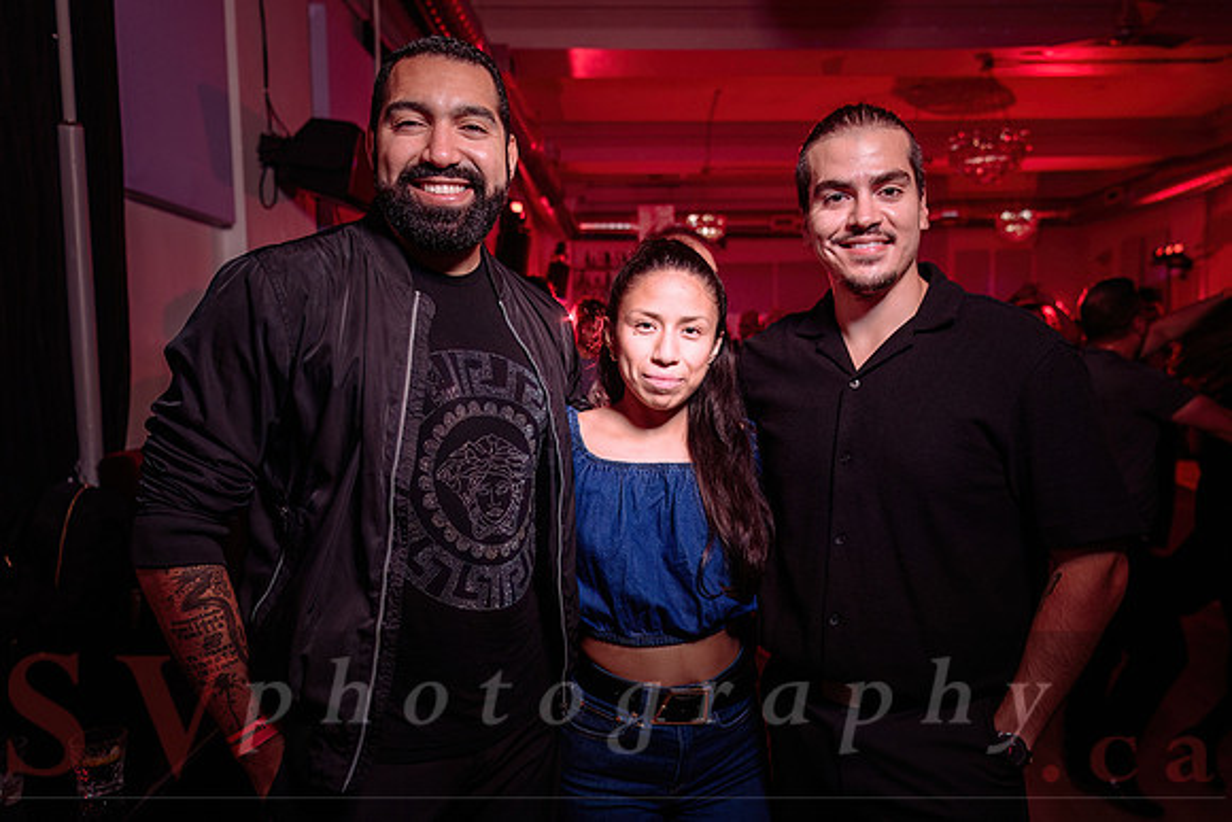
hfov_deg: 67.0
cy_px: 422
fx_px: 928
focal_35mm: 27
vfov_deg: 47.8
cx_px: 681
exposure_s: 1/100
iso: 800
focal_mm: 24
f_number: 3.2
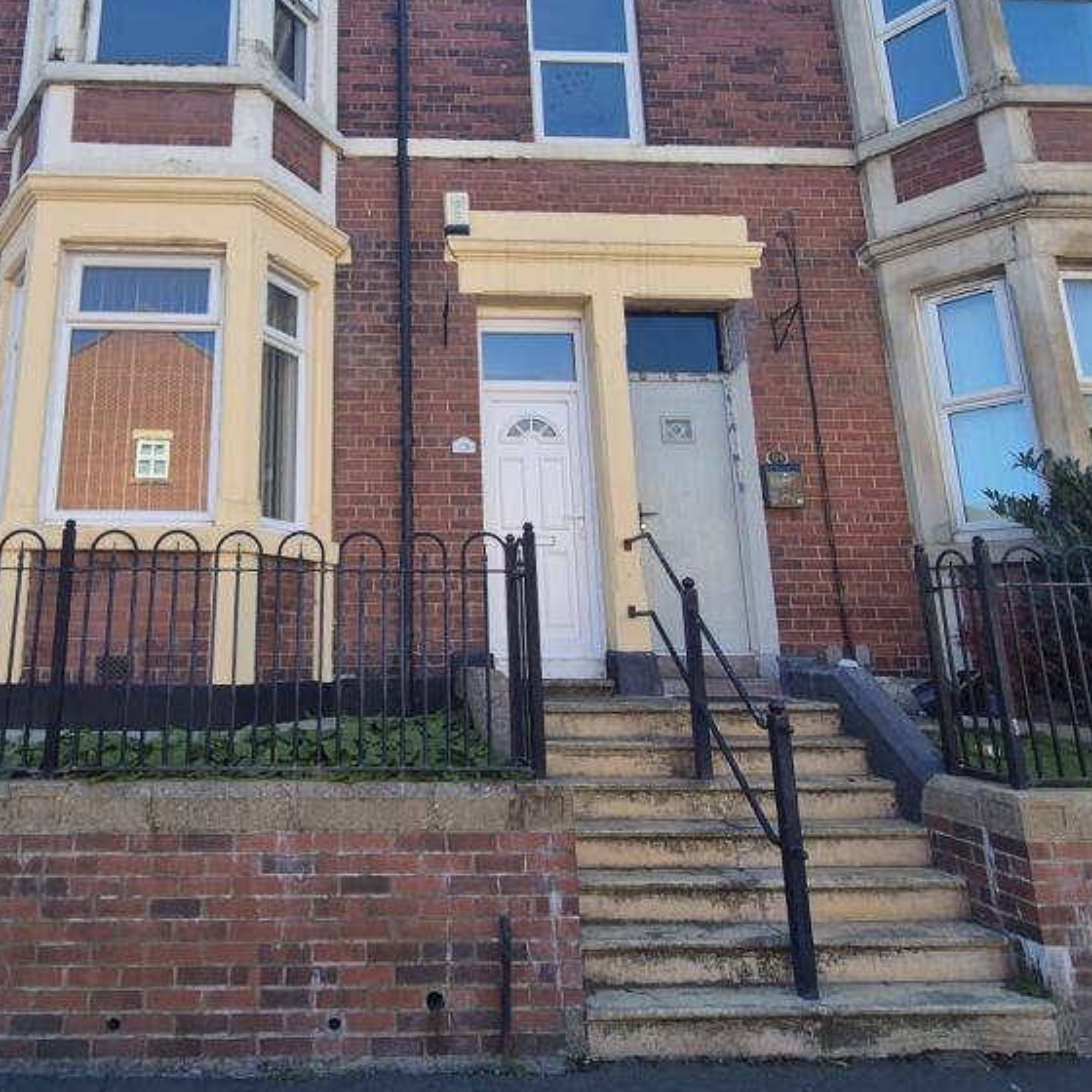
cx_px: 363
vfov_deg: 71.6
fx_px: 749
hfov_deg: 70.0
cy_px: 456
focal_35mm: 21
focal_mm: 2.2
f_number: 2.2
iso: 50
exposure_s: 1/628
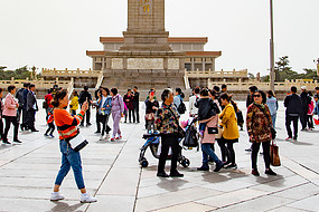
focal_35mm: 50
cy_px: 38
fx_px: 443
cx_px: 133
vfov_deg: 26.4
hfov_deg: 39.5
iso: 100
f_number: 4
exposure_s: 1/1250
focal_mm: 24
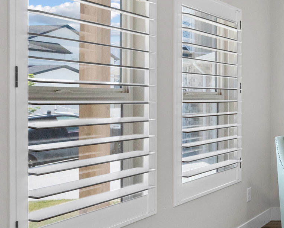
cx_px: 452
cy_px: 115
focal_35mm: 51
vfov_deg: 30.0
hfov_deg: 25.2
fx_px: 425
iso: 500
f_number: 8
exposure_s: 1/8
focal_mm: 16.5
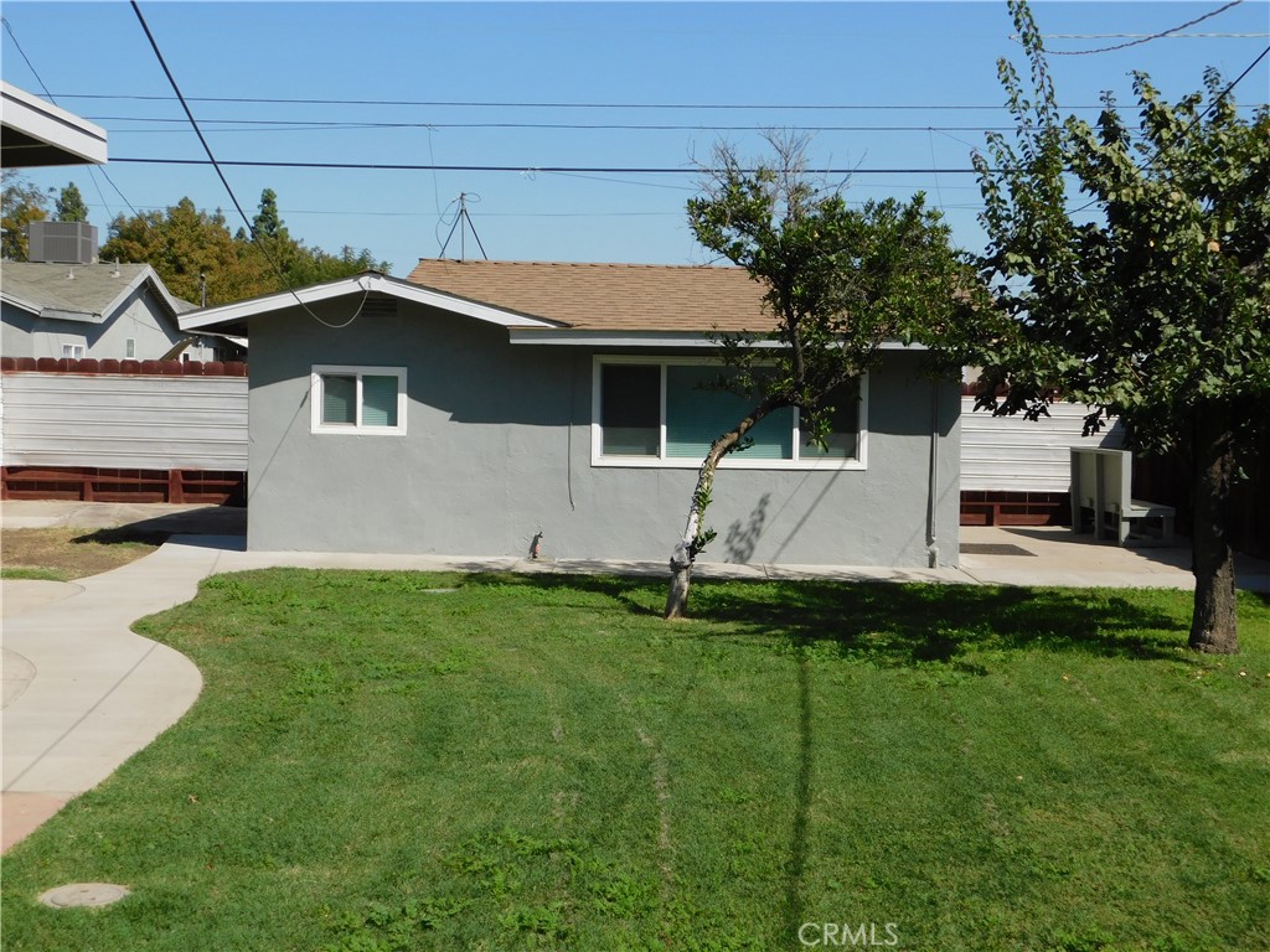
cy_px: 476
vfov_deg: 32.2
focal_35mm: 45
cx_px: 635
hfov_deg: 42.1
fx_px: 1651
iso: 125
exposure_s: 1/500
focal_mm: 8
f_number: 7.4
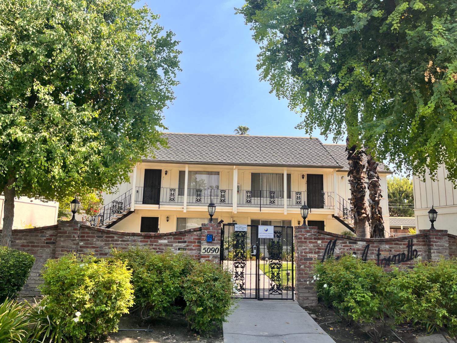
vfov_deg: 53.1
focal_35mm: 26
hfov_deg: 67.3
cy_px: 172
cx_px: 228
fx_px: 343
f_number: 1.6
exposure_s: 1/1623
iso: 50
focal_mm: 5.1
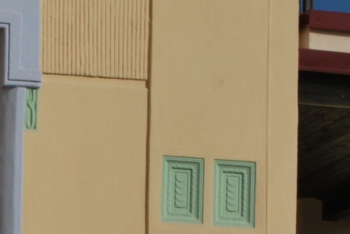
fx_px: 3318
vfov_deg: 4.0
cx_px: -169
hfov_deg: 6.0
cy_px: 451
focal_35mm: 341
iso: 100
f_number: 20
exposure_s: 1/200
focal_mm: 48
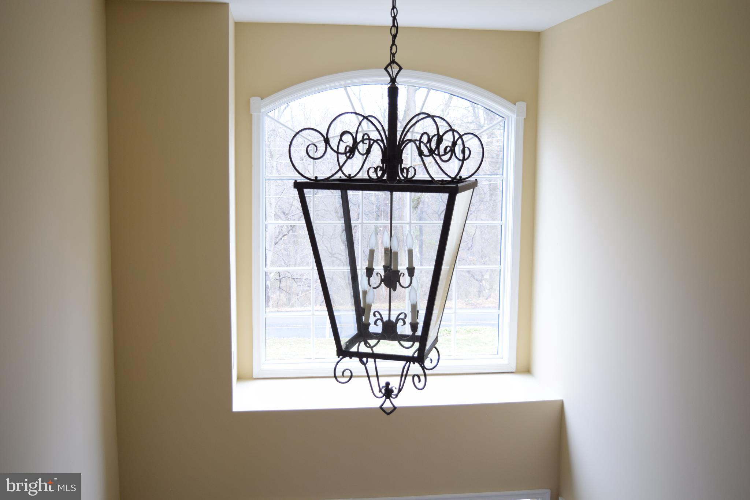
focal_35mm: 38
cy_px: 250
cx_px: 375
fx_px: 781
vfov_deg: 35.5
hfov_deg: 51.3
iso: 400
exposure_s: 1/80
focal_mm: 25
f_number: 4.5
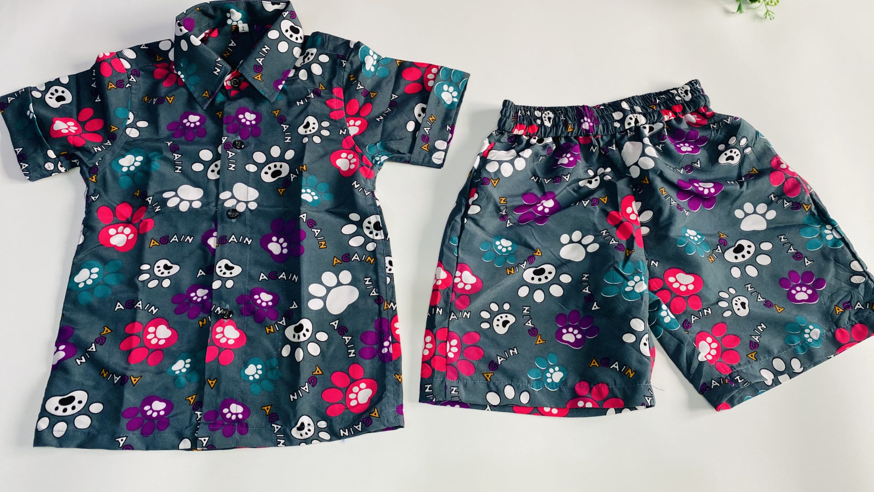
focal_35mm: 29
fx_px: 672
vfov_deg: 40.1
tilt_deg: -71.1
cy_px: 219
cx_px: 447
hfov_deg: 66.1
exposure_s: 1/60
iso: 125
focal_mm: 4.25
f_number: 1.8
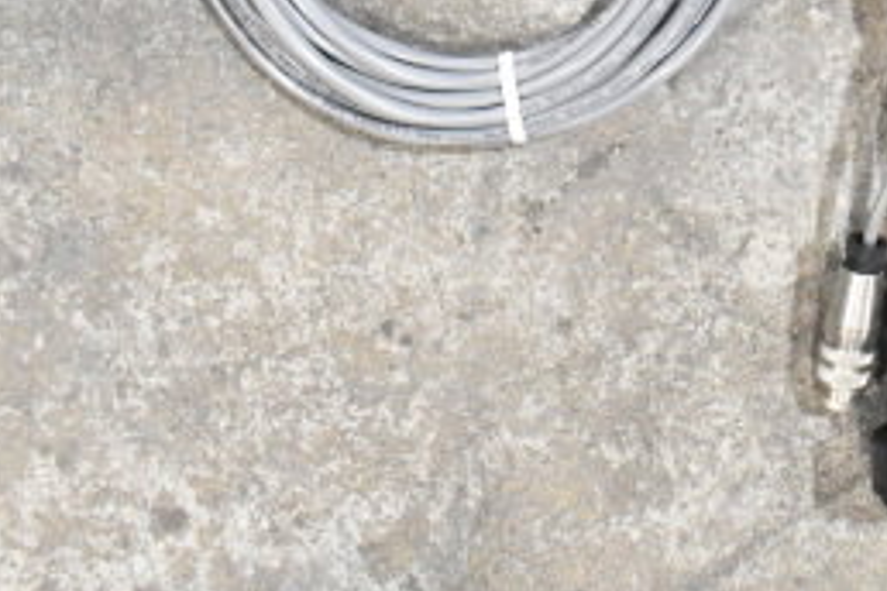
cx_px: 911
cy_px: -74
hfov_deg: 26.7
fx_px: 1749
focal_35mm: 71
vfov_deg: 18.4
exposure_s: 1/250
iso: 6400
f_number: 8
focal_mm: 20
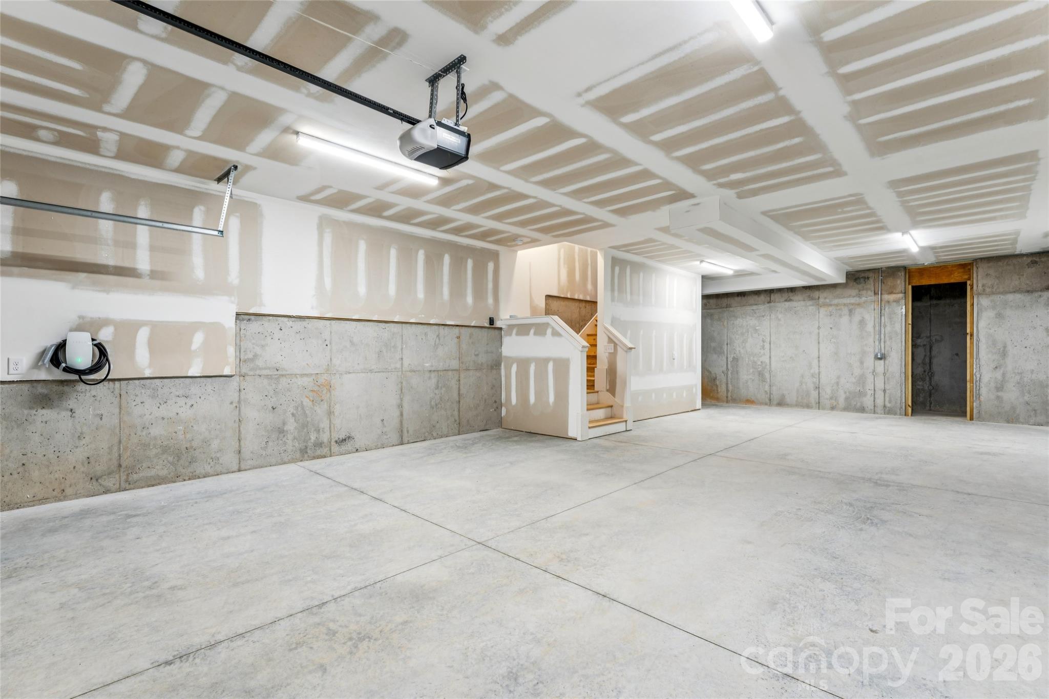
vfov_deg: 73.1
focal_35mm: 16
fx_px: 472
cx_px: 524
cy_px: 350
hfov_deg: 96.0
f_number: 9
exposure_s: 1/3.33
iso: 100
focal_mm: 16.2
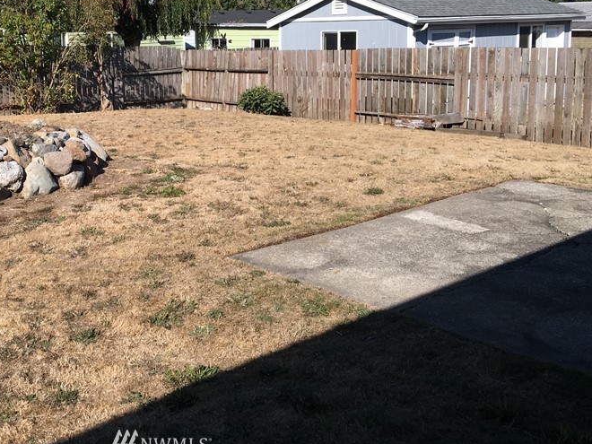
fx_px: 770
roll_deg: +0.6
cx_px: 161
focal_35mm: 45
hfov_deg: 41.1
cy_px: 130
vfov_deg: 31.8
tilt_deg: -7.2
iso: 25
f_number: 2.2
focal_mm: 4.15
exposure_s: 1/1709
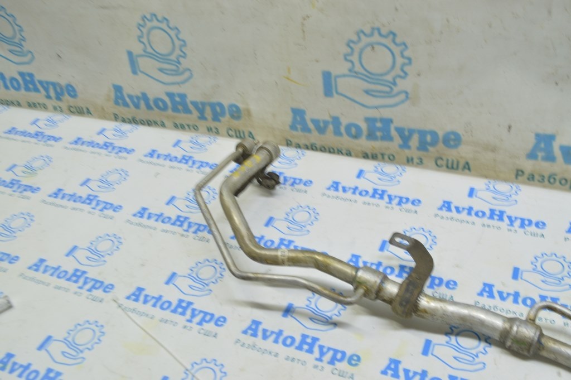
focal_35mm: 36
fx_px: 571
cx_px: 286
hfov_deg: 53.2
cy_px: 190
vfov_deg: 36.8
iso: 400
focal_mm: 24
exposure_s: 1/20
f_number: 5.6
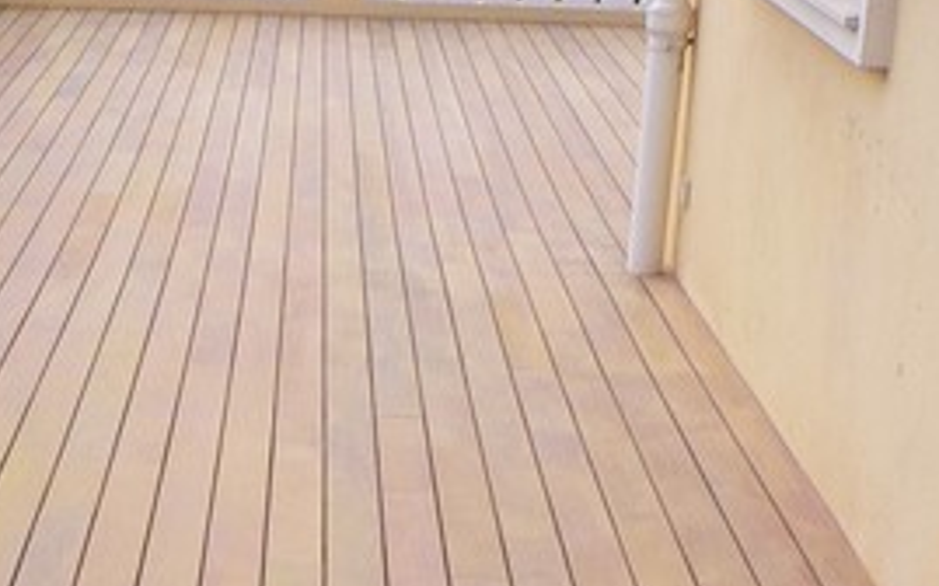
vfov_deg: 13.1
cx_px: 119
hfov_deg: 22.1
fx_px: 2354
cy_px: 968
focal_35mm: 92
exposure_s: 1/320
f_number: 2.8
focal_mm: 5.8
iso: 80
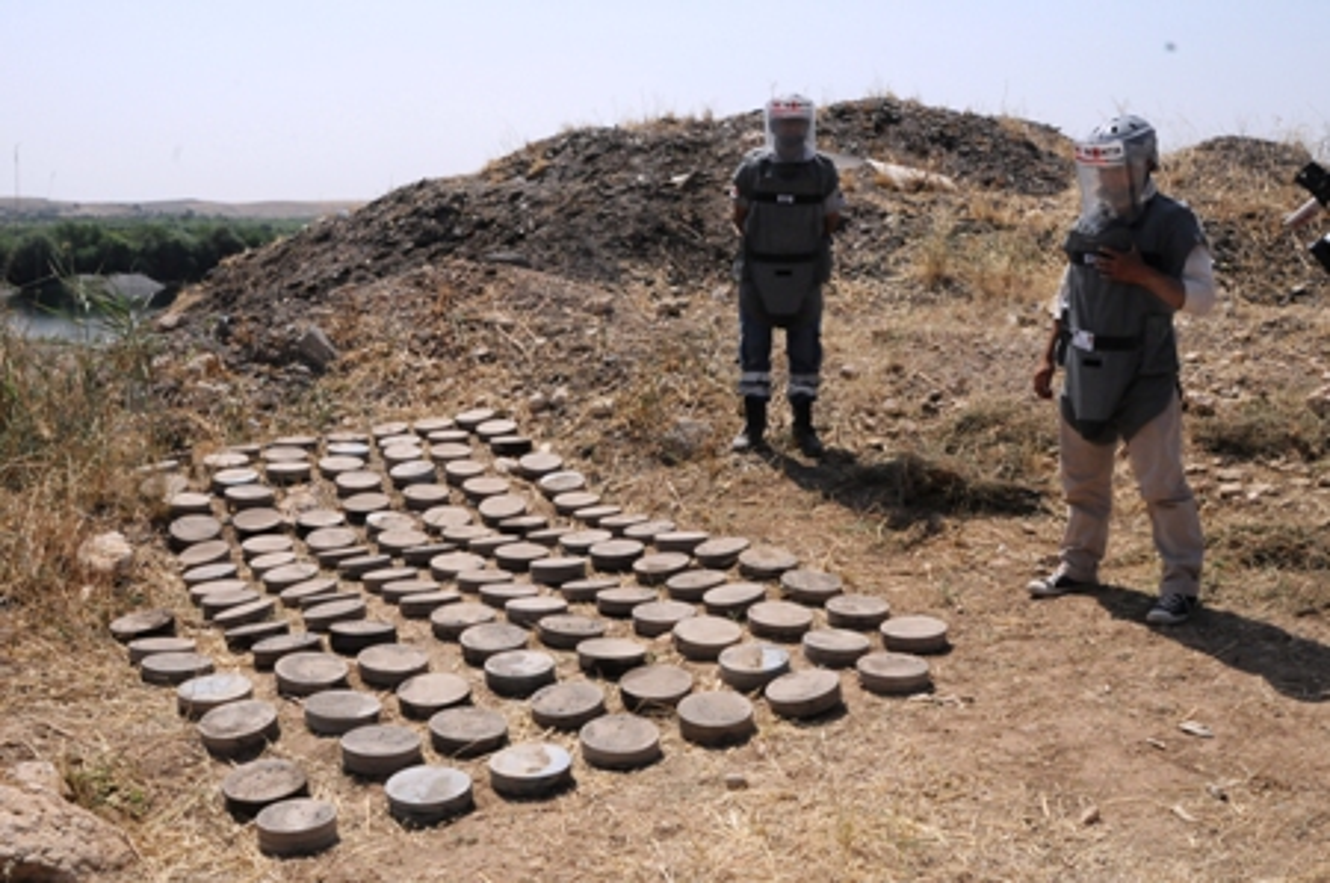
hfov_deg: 49.6
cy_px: 442
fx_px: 1439
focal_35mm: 39
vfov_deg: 34.1
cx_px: 665
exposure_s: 1/1250
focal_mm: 26
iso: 1250
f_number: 18
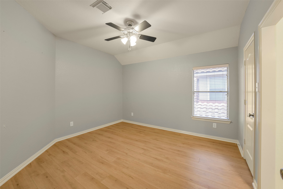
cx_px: 142
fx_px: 110
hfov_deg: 104.2
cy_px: 94
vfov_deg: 81.2
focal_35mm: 14
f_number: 11
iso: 500
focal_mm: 14
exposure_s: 1/4
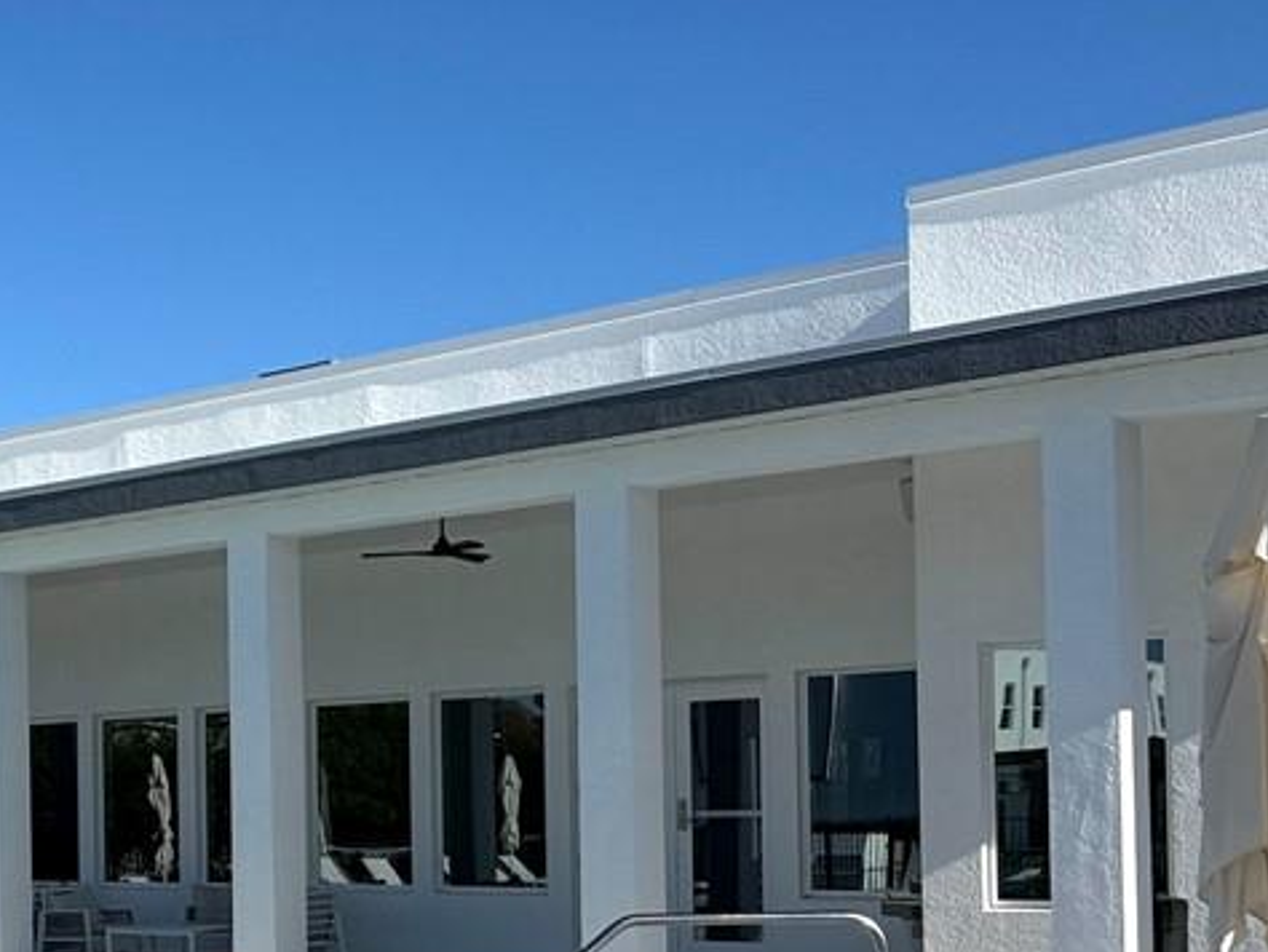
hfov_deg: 23.5
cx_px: 120
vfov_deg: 18.0
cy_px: 789
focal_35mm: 81
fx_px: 2969
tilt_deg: +1.4
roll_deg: +0.6
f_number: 1.78
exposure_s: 1/8130
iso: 80
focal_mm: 6.76
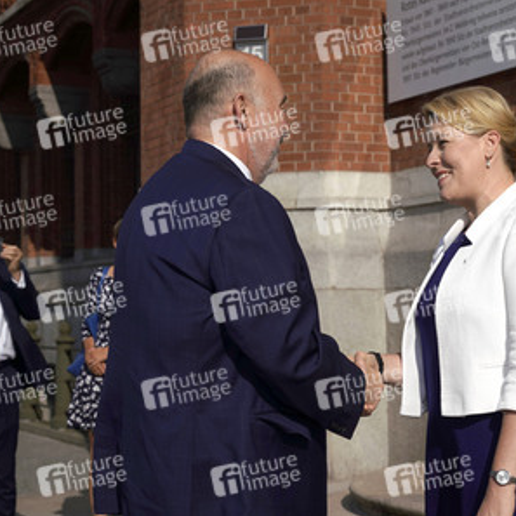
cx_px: 383
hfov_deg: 24.1
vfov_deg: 24.3
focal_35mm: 71
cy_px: 259
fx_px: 1197
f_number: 6.3
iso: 100
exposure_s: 1/1600
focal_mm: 55
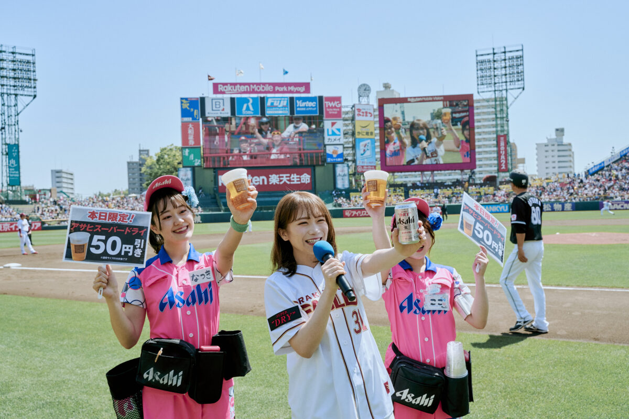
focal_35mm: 38
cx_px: 314
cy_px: 210
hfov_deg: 50.7
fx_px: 664
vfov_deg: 35.1
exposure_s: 1/500
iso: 400
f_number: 8
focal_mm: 38
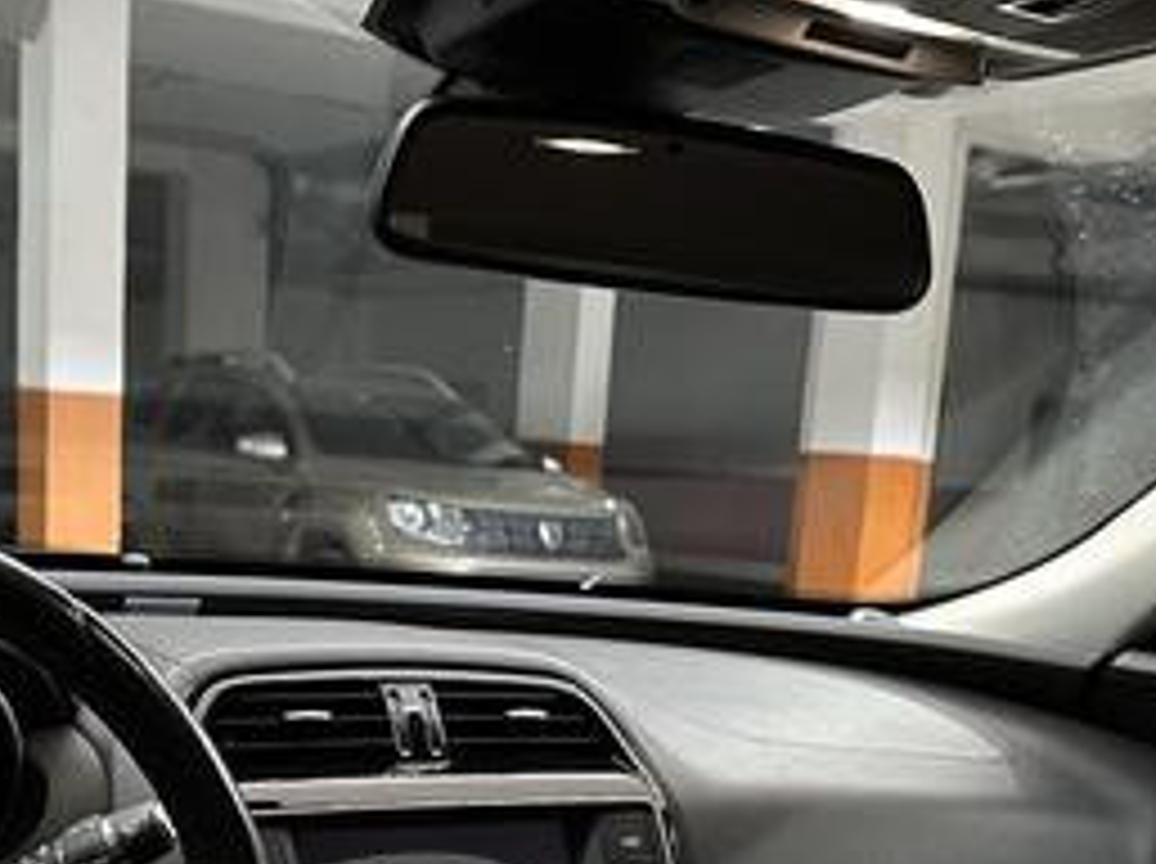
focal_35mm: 61
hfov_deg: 31.7
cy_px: 943
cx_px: 495
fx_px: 2034
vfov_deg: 22.6
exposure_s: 1/32
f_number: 1.78
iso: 1000
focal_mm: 6.86
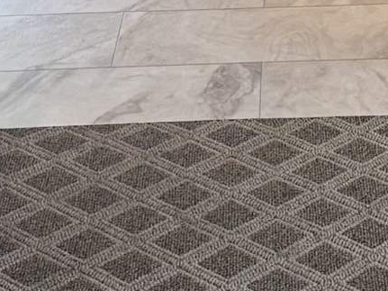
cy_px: -560
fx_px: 1916
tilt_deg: -4.9
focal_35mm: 171
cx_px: 411
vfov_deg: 7.7
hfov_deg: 11.4
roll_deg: -0.2
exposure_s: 1/120
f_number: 1.78
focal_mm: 6.76
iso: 160
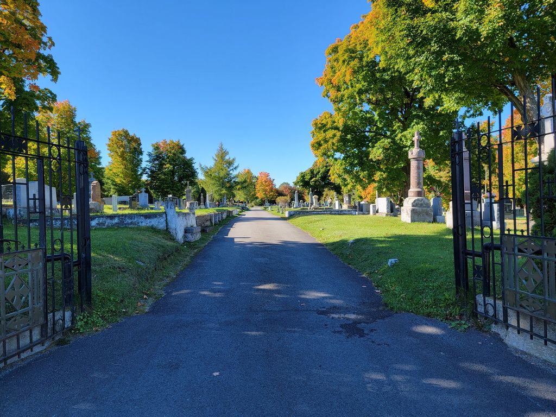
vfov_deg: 56.8
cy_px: 208
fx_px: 385
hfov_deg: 71.6
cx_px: 278
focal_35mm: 24
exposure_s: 1/314
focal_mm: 6.7
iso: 16
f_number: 1.8
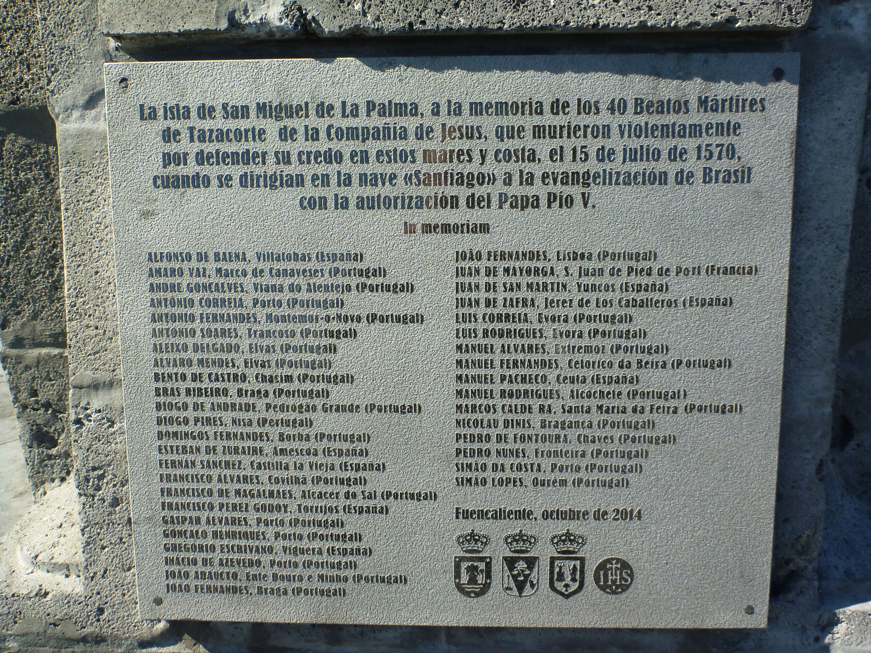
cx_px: 436
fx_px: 705
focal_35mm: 28
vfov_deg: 49.7
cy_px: 326
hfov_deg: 63.4
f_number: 3.3
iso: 100
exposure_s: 1/400
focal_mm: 4.9
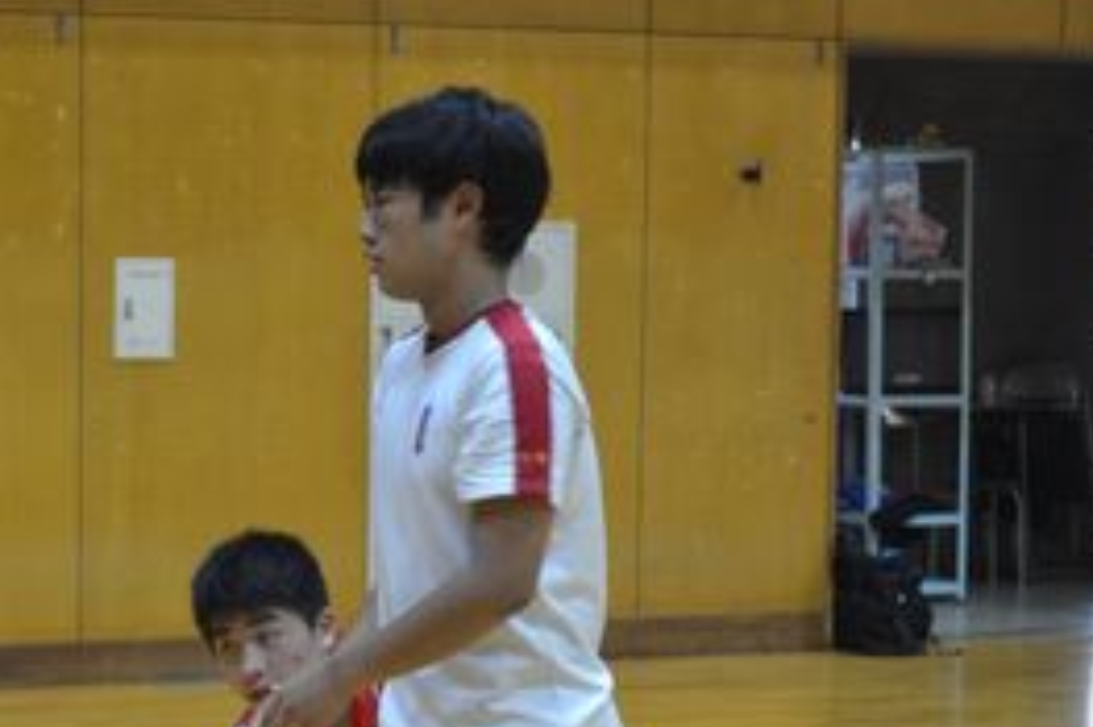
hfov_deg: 19.3
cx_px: 216
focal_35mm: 105
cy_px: 561
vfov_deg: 13.0
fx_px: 3186
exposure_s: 1/60
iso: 720
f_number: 5.3
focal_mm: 40
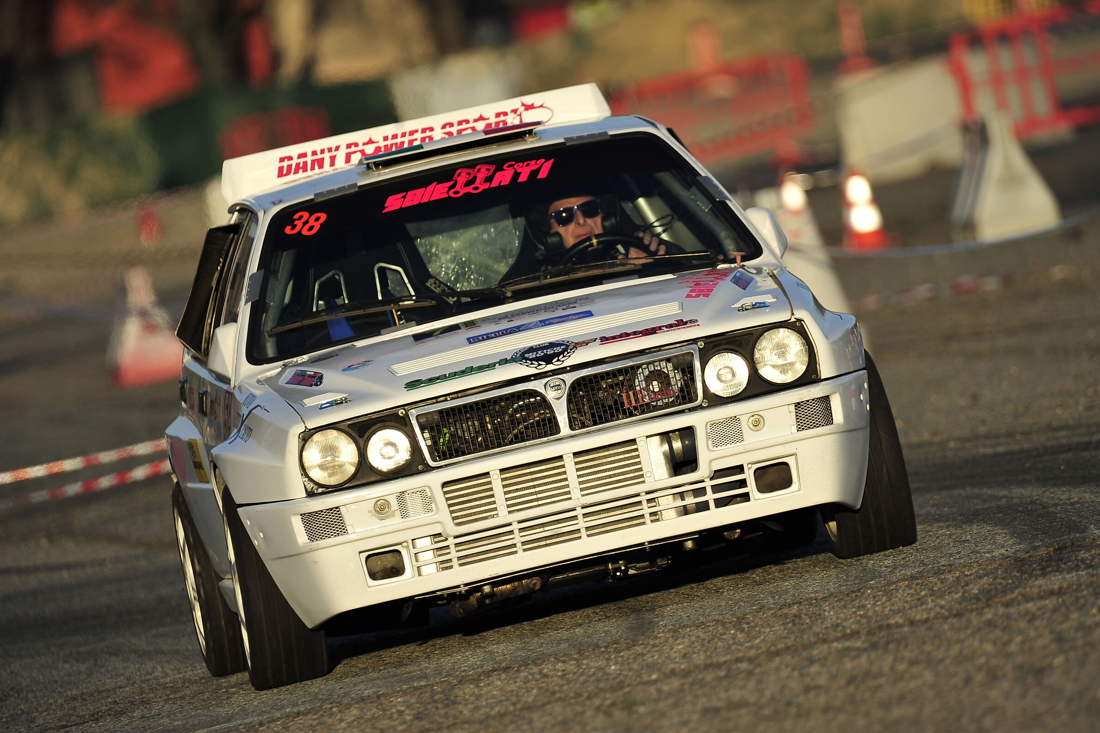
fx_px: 18387
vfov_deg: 2.3
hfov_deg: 3.4
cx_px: 550
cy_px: 367
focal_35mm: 602
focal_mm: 600
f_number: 6.3
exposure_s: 1/800
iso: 200
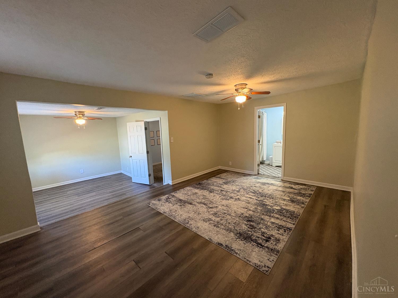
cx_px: 199
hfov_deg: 102.1
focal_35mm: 14
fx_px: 161
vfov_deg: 85.7
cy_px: 149
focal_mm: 2.22
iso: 400
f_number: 2.2
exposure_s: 1/60
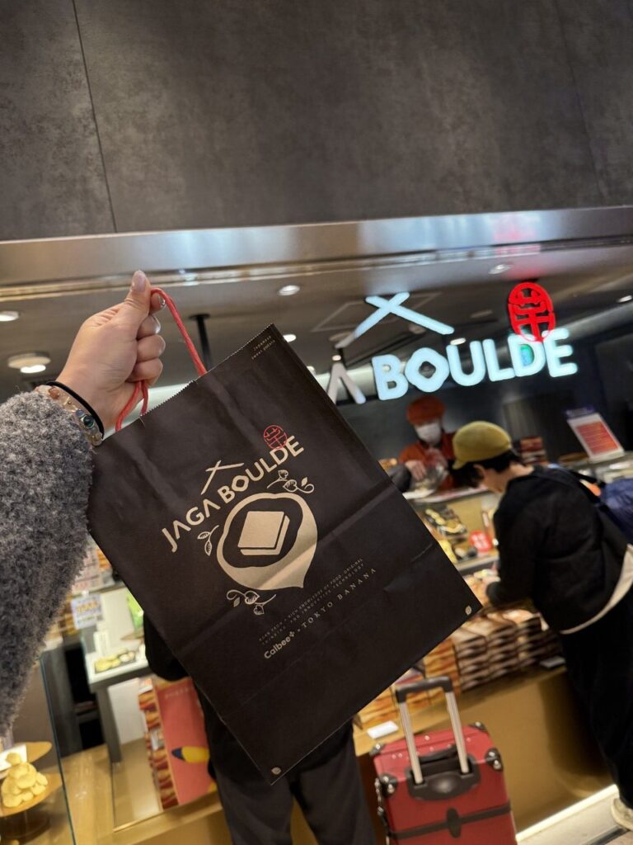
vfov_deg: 71.6
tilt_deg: +2.3
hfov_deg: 56.8
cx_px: 316
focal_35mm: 24
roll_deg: +10.7
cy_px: 422
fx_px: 585
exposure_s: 1/245
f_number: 1.78
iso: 400
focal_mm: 6.76
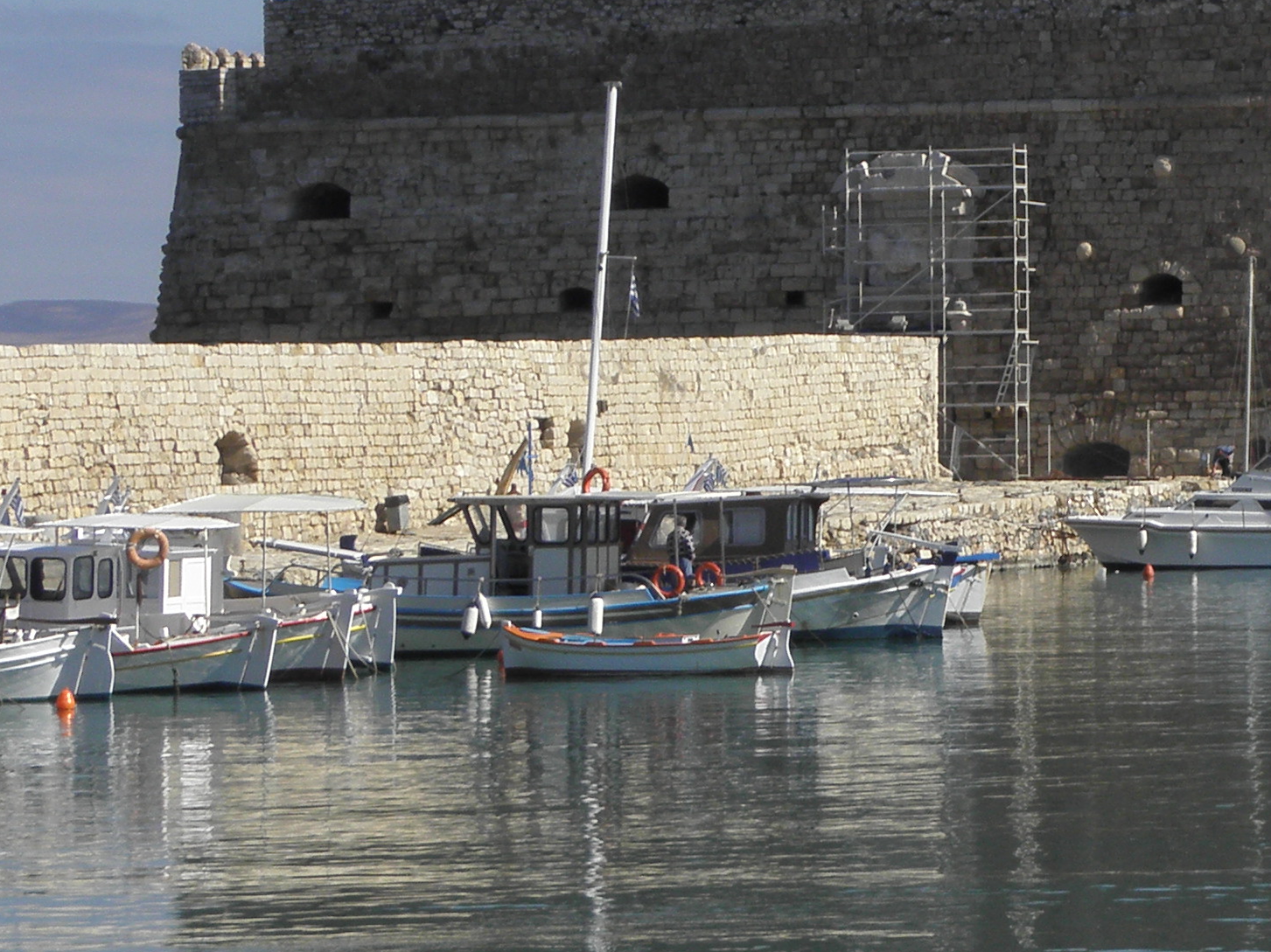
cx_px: 1422
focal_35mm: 224
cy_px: 48
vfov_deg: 6.6
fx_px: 8223
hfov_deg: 8.8
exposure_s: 1/500
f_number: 5.6
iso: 64
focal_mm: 14.68
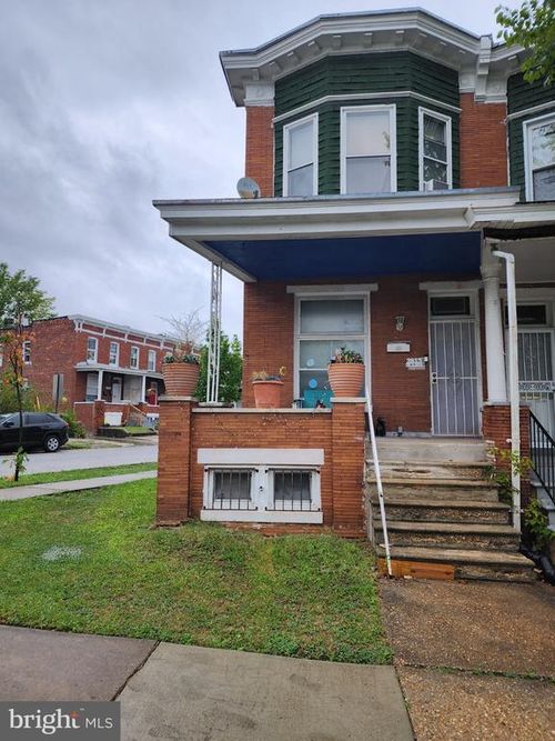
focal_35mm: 23
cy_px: 370
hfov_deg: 58.9
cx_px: 278
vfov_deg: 73.9
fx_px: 492
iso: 32
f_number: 1.8
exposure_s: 1/180
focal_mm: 6.4
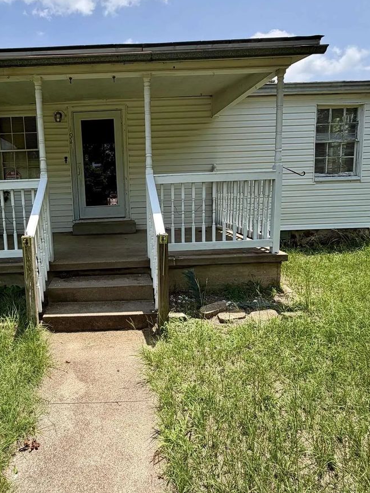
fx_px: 313
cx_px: 115
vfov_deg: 76.3
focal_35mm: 22
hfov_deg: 59.3
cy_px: 235
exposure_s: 1/770
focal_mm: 2.22
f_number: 2.2
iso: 20
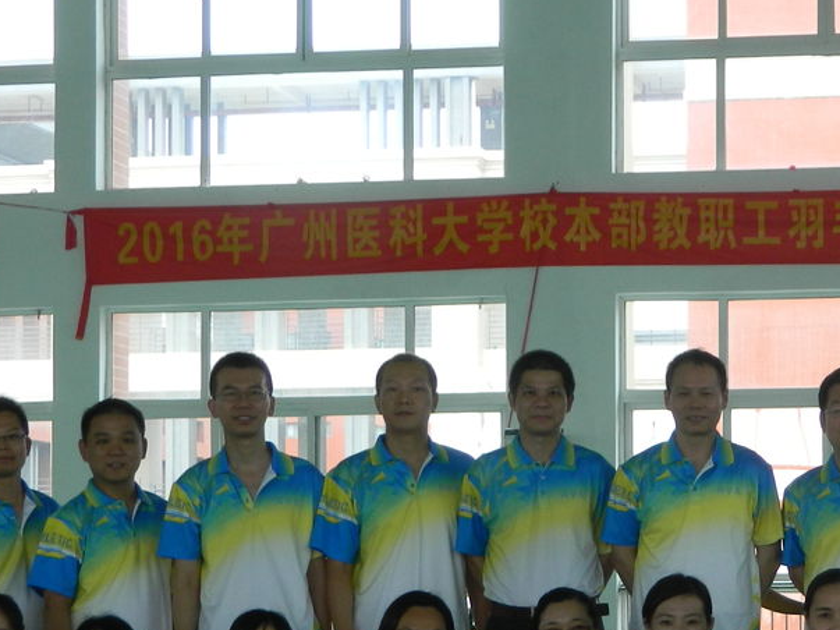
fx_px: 2839
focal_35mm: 117
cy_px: 498
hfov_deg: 16.6
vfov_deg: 12.6
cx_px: 781
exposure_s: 1/60
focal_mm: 8.4
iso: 80
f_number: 3.6
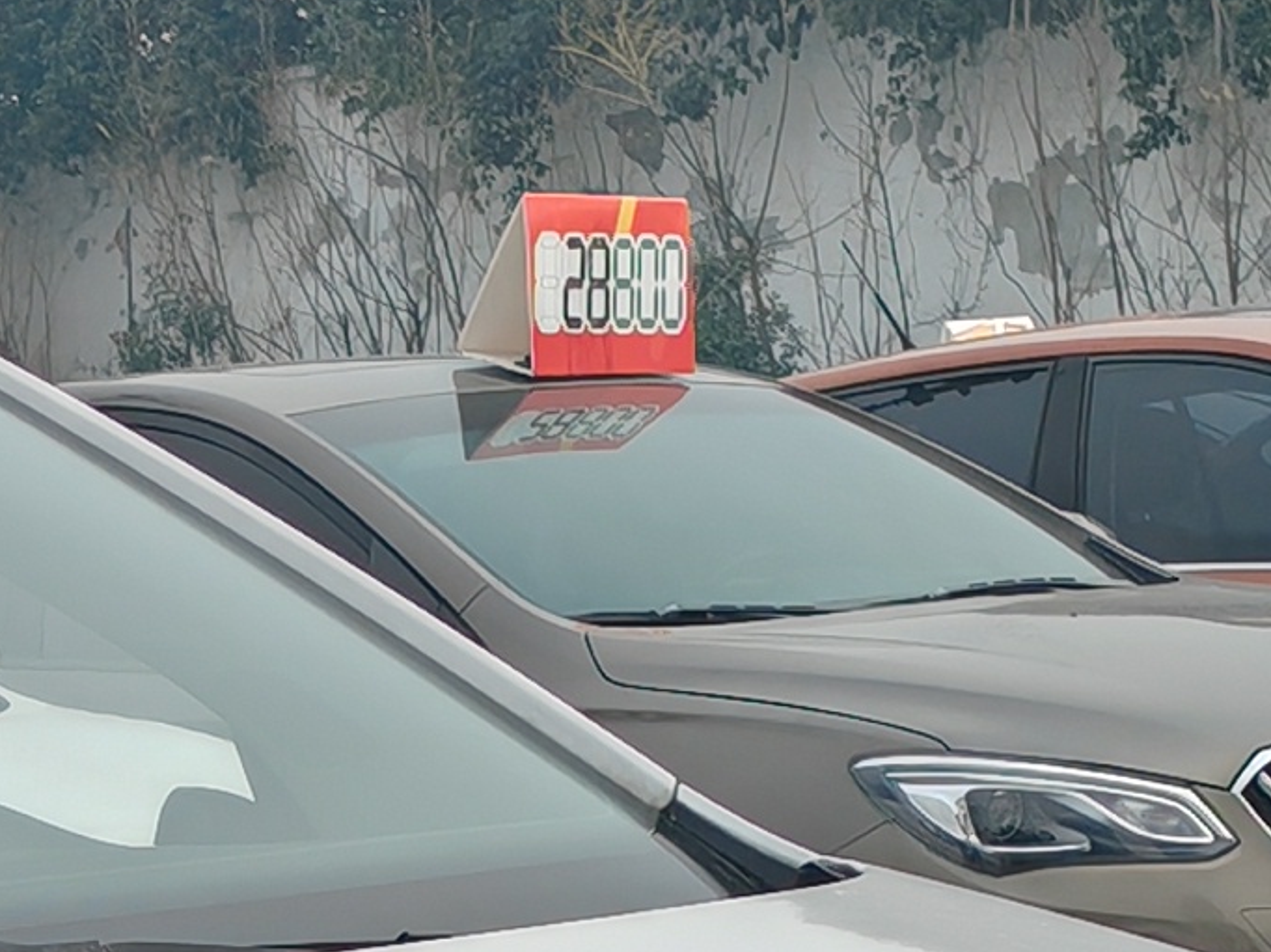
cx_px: -339
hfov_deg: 12.0
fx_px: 5909
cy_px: 2219
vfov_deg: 8.5
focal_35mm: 161
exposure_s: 1/280
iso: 50
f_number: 1.9
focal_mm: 6.12
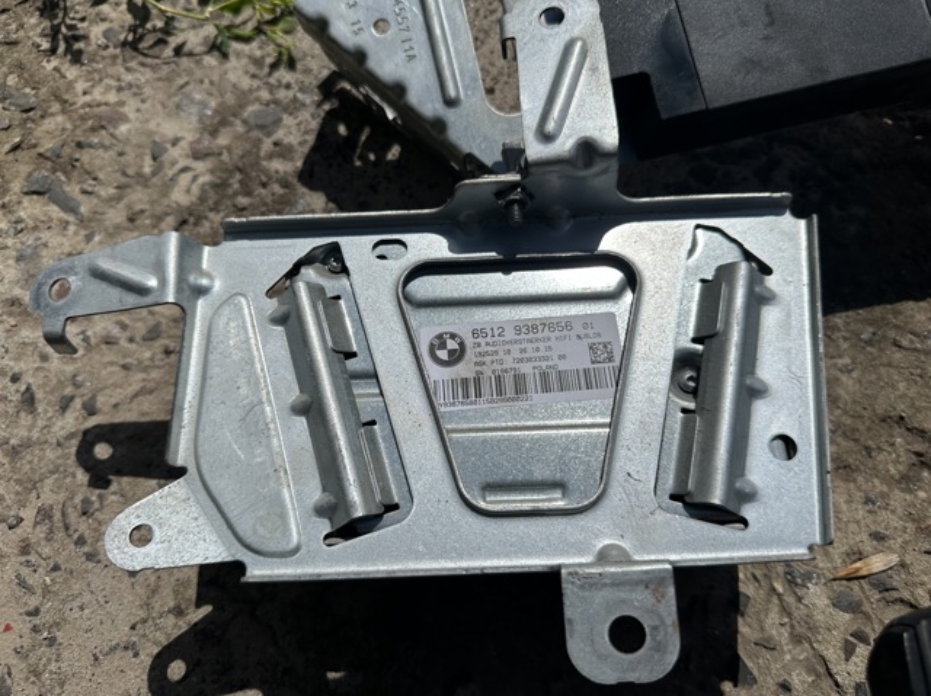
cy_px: 348
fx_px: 645
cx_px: 466
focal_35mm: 24
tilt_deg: -68.6
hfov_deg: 71.6
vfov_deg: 56.8
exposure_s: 1/18519
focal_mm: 6.86
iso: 64
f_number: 1.78
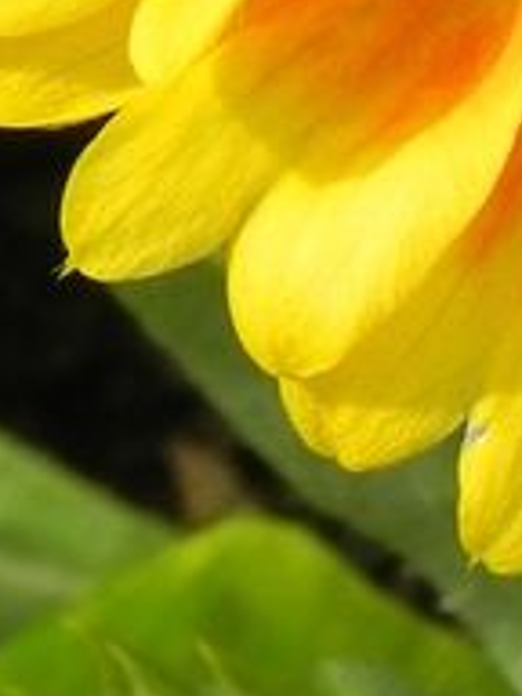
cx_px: 788
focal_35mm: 599
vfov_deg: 3.3
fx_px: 12044
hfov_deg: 2.5
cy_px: -51
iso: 160
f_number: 8
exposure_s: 1/400
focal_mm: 25.7
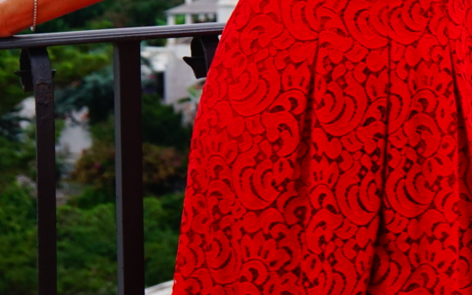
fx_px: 2605
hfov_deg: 10.3
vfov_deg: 6.4
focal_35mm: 202
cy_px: -149
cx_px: 457
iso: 500
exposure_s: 1/80
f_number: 5.6
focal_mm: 45
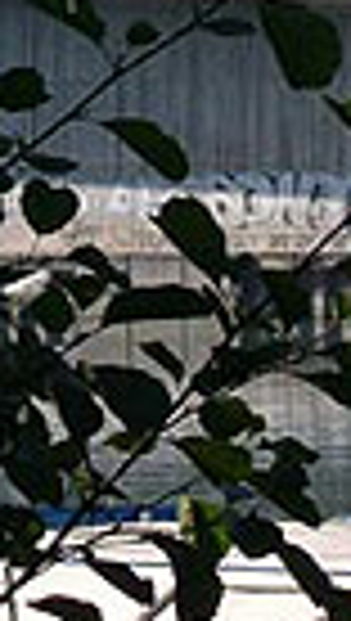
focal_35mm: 467
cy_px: -459
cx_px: -40
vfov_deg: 4.6
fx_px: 7699
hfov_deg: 2.6
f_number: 4.9
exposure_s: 1/410
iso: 100
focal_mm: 24
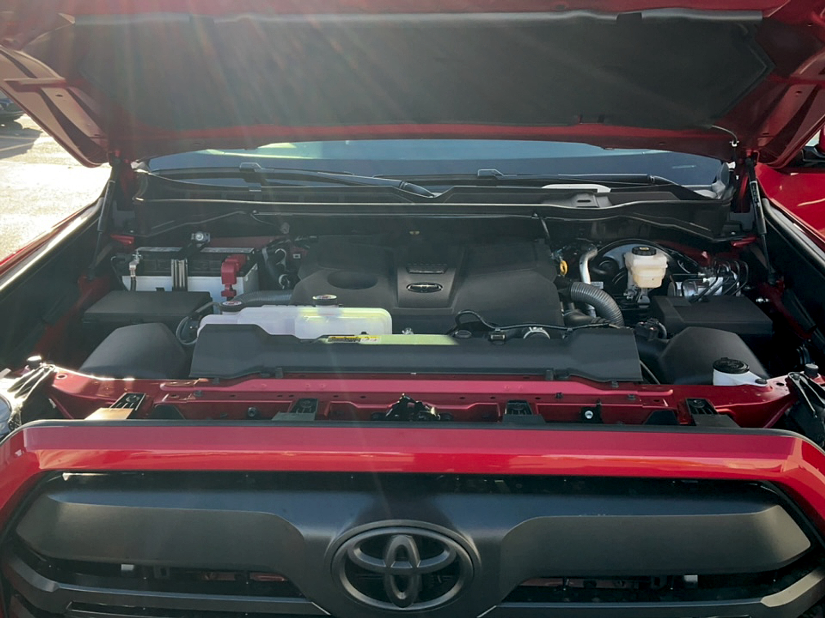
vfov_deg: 46.8
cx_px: 412
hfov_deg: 60.0
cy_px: 309
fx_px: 715
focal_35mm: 30
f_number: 1.8
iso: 32
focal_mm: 3
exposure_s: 1/250
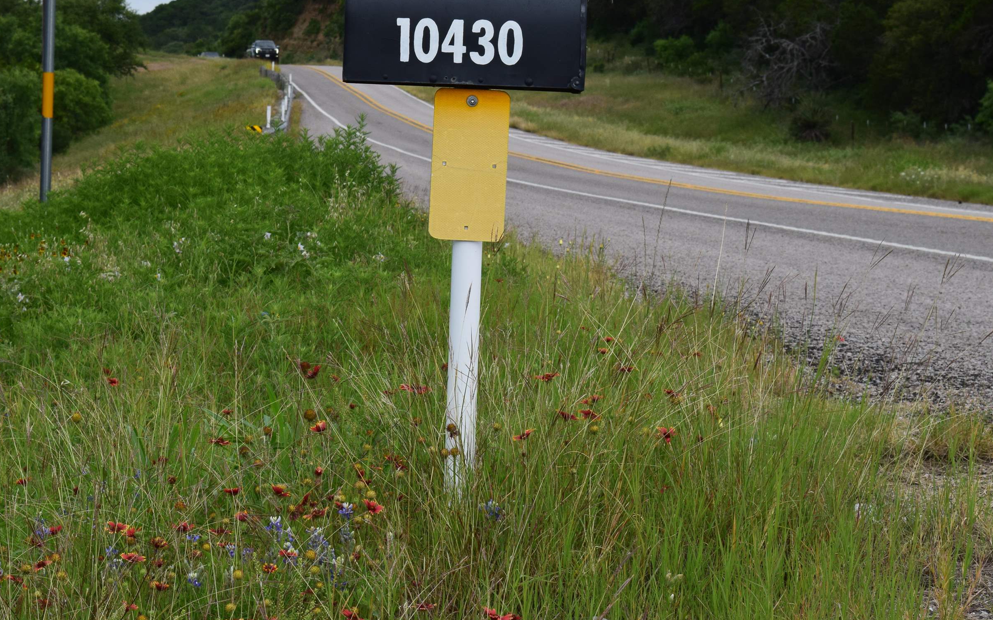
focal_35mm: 102
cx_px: 421
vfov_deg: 12.8
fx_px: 2760
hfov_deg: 20.4
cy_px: 230
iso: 400
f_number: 11
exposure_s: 1/400
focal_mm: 52
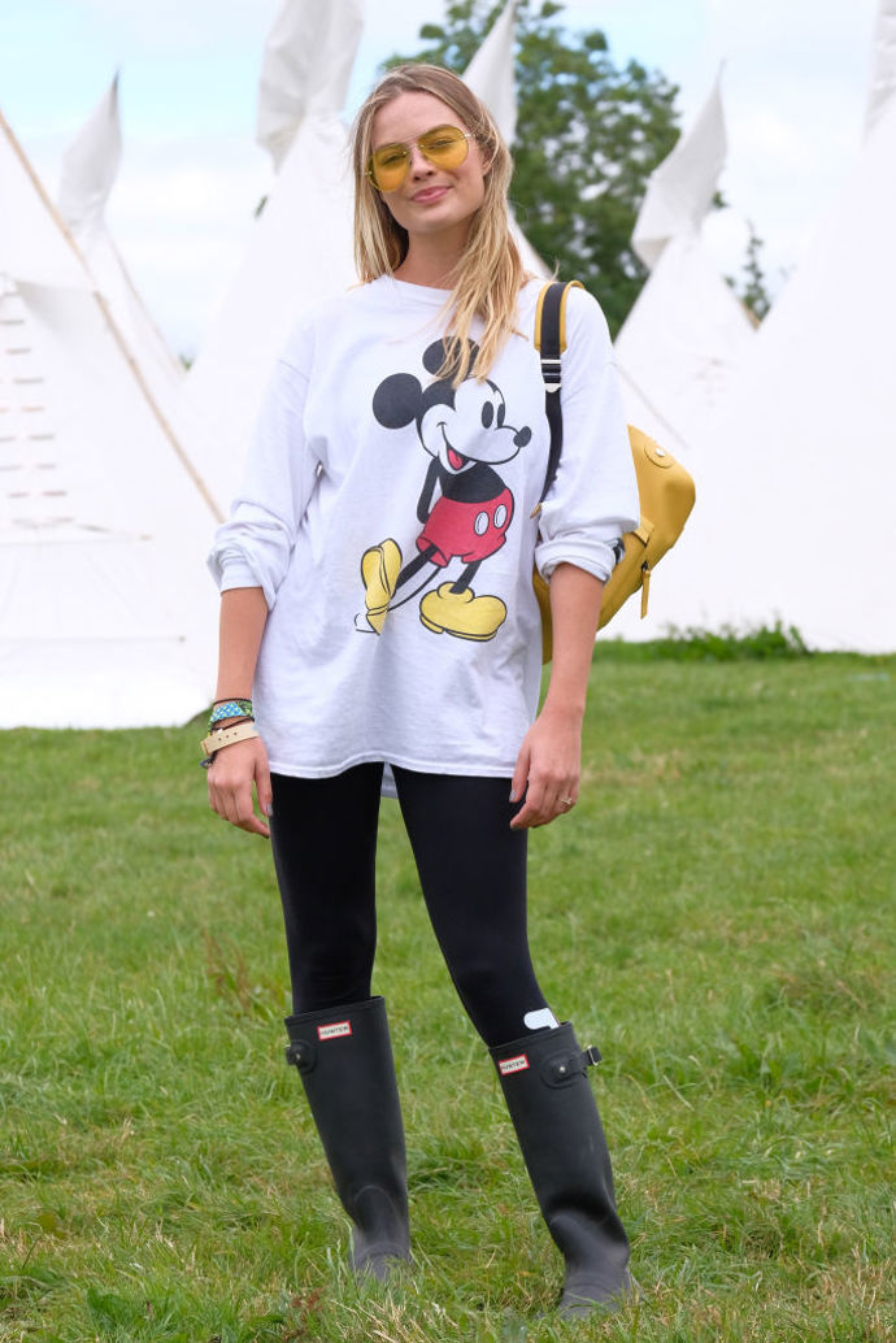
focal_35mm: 111
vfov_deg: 18.4
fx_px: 4141
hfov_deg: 12.3
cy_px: 672
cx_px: 448
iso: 640
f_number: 6.4
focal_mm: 74.1
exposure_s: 1/1000
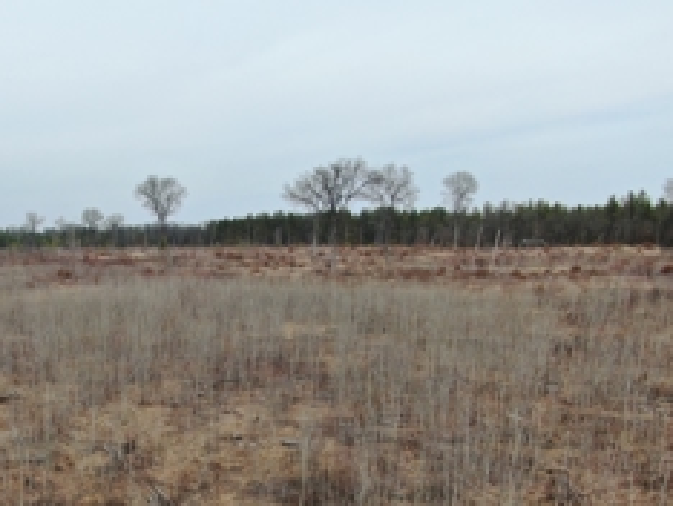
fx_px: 798
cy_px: 426
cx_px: 144
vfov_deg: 33.8
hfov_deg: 43.8
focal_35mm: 41
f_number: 2.8
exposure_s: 1/1250
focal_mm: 4.39
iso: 100
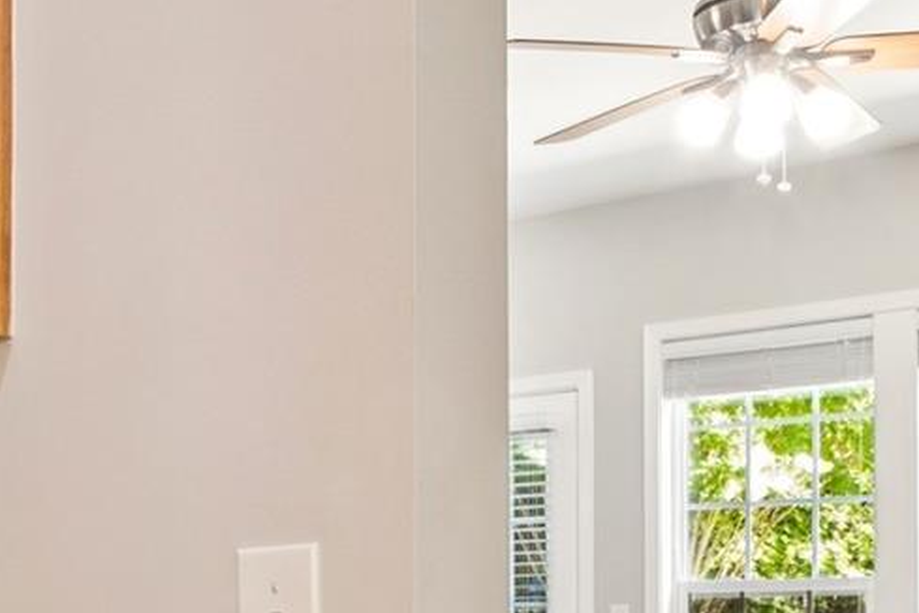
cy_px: 637
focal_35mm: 70
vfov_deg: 19.0
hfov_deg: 28.5
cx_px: 203
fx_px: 1774
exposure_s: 2
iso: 100
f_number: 13
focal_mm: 16.6
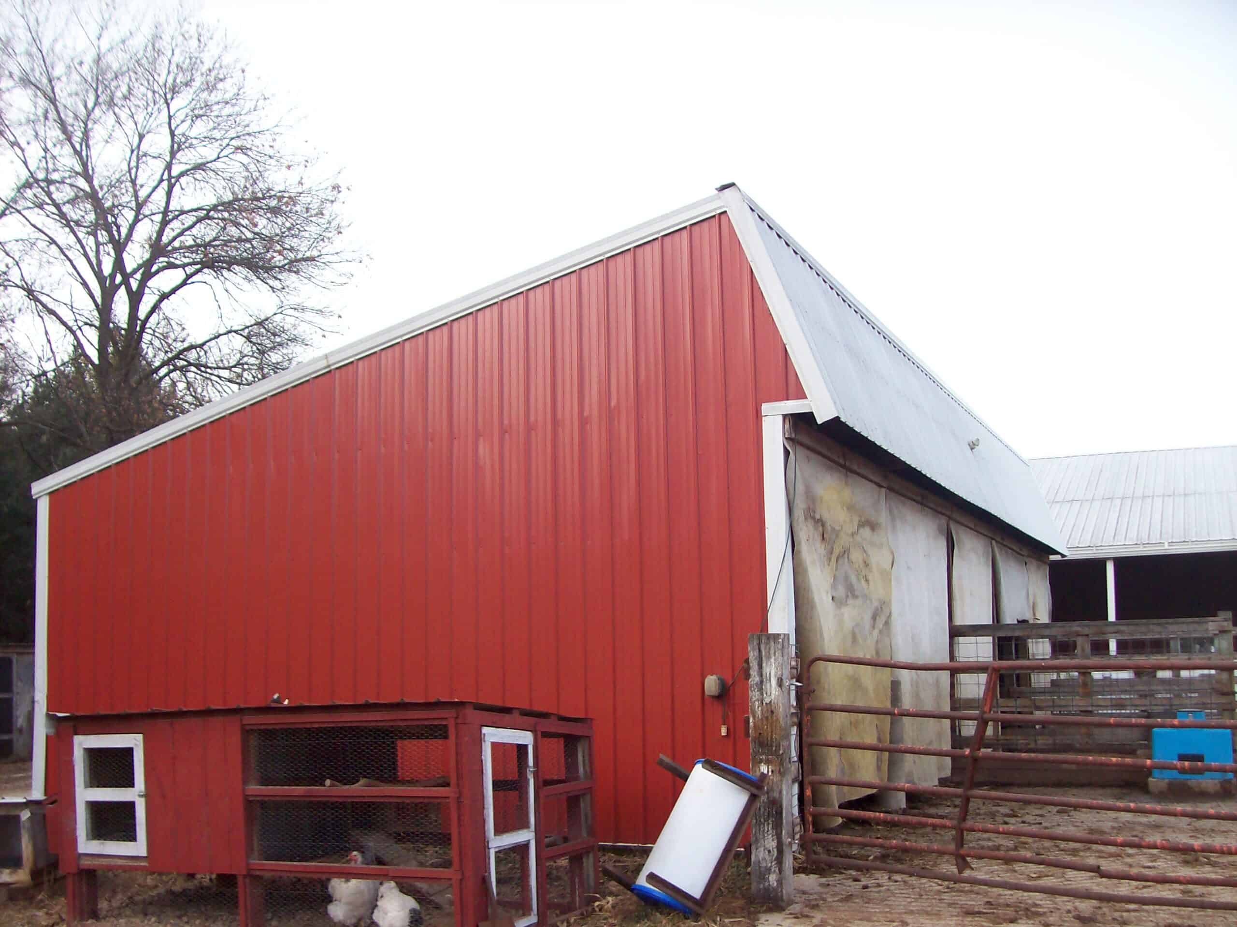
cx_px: 618
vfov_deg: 39.6
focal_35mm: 36
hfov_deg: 51.4
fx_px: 1286
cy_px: 464
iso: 80
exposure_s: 1/238
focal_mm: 6
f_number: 2.7
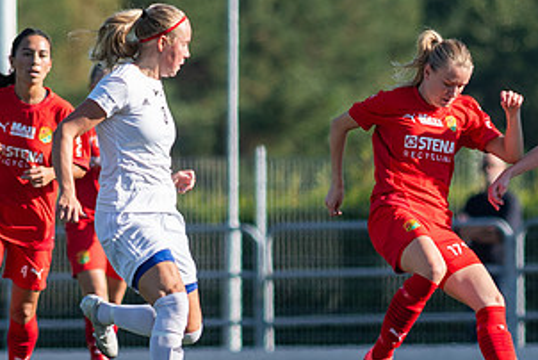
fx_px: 17561
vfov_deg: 1.2
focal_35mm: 1174
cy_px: 282
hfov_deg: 1.8
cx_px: 431
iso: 200
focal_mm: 300
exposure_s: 1/1600
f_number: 3.5
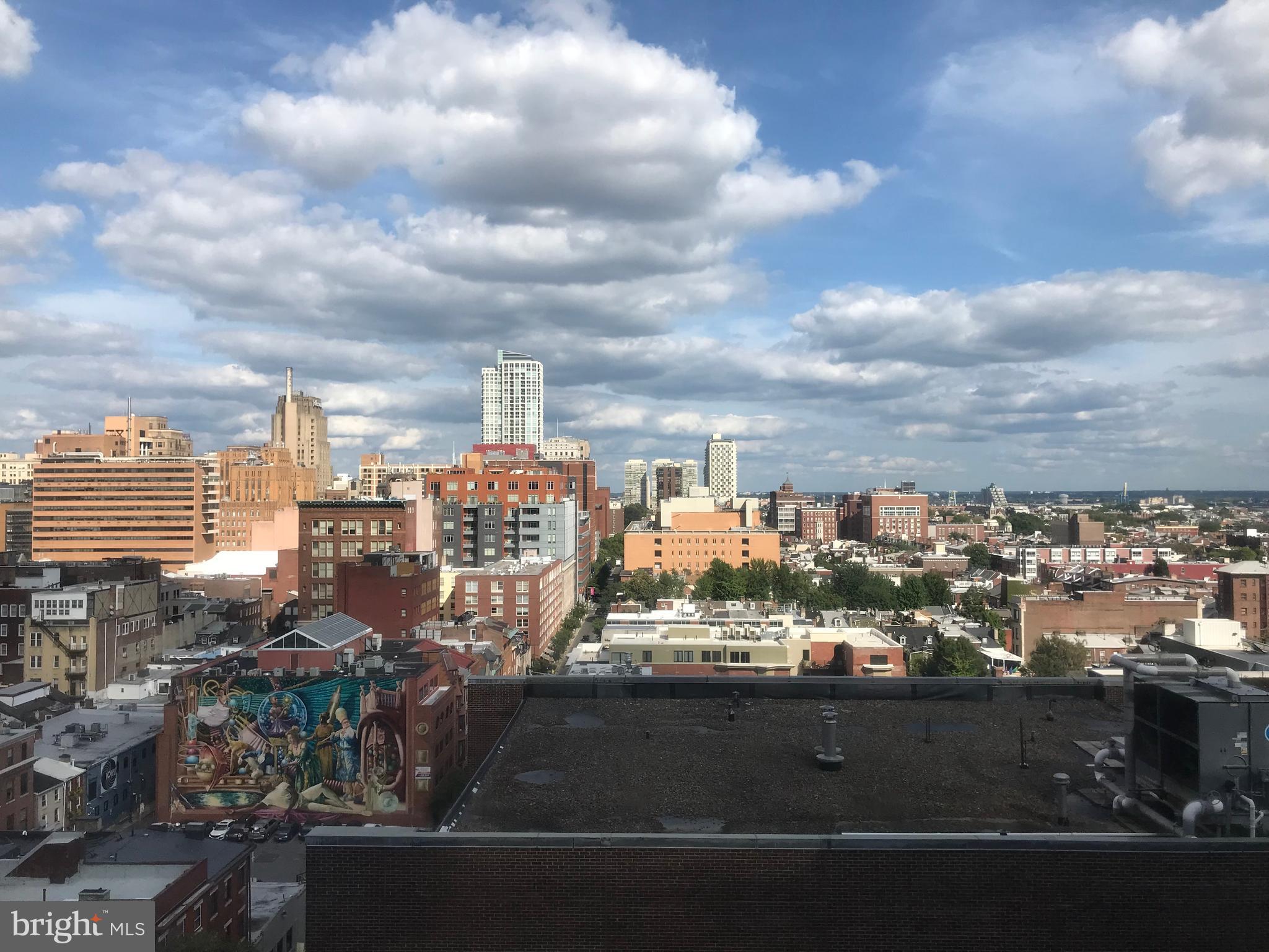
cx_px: 634
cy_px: 476
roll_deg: -0.5
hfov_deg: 63.4
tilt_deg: +0.6
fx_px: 1026
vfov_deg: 49.7
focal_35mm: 28
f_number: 1.8
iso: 20
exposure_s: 1/2907
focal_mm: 3.99
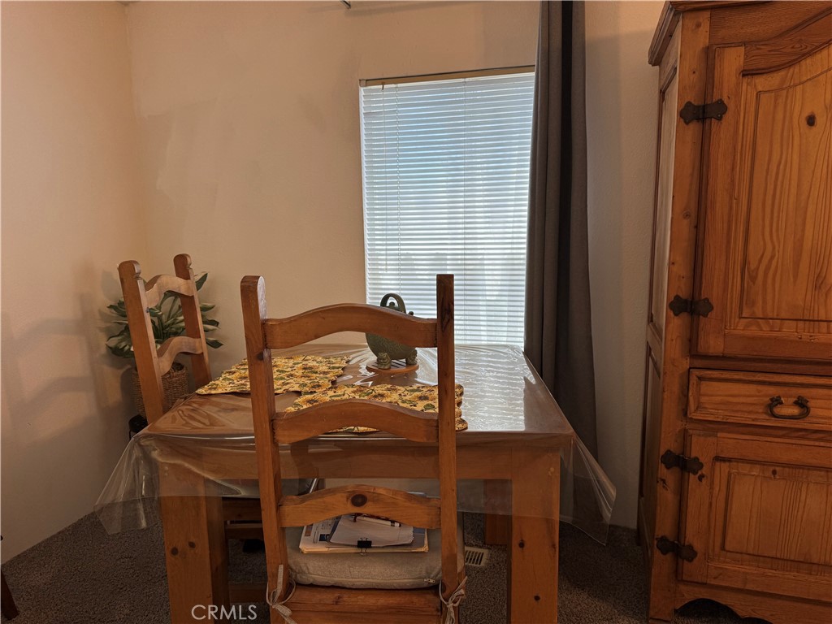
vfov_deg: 56.8
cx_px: 416
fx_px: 577
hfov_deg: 71.6
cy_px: 312
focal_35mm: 24
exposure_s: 1/196
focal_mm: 6.76
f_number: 1.78
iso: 64
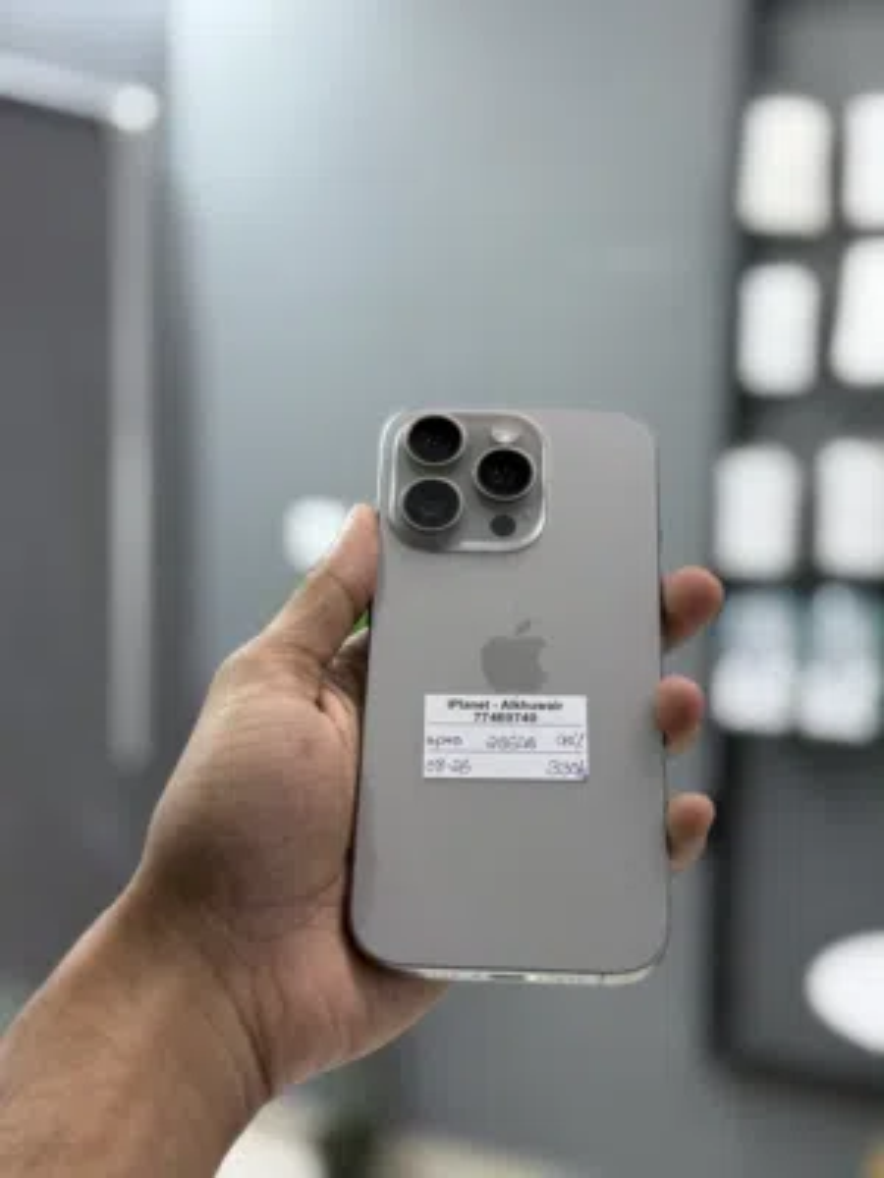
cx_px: 442
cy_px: 589
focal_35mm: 48
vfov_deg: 39.7
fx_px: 1634
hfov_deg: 30.3
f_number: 1.78
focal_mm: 6.76
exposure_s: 1/100
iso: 100
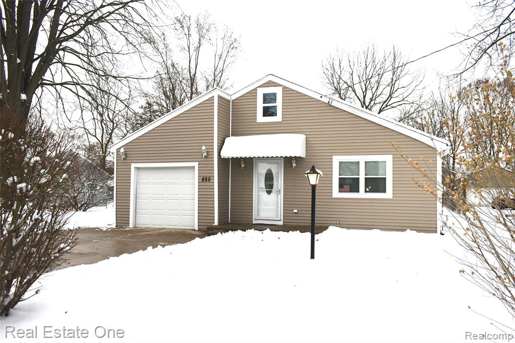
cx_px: 258
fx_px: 429
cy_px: 172
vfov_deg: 43.6
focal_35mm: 30
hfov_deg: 61.9
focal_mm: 20
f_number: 5
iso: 320
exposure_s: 1/200
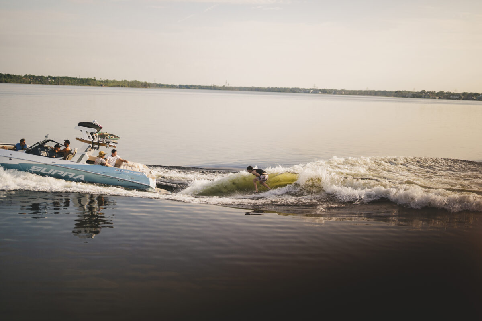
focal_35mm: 50
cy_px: 160
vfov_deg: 27.0
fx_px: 669
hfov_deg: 39.6
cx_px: 241
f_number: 1.2
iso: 200
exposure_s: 1/20000
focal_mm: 50
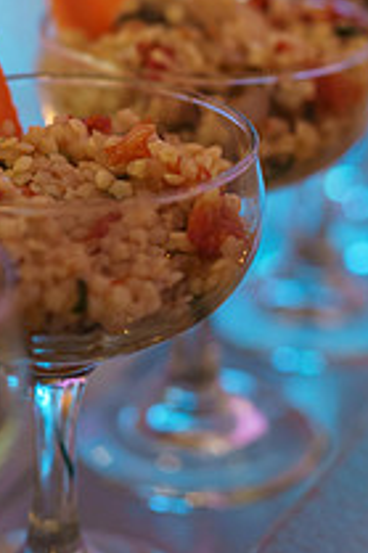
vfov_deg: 18.3
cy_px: 241
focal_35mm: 112
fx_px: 1720
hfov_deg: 12.2
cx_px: 82
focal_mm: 35
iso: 640
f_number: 2
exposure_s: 1/80
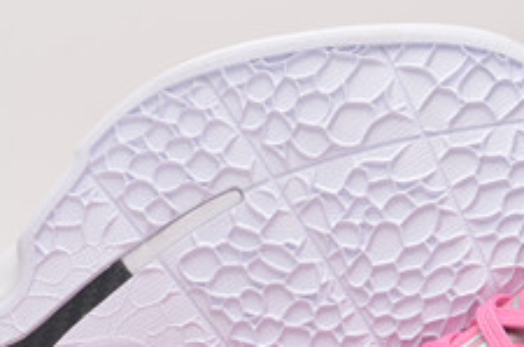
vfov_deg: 9.9
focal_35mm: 136
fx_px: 1975
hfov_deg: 15.1
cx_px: 335
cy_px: 390
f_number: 8
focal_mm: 34
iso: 100
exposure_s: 1/125
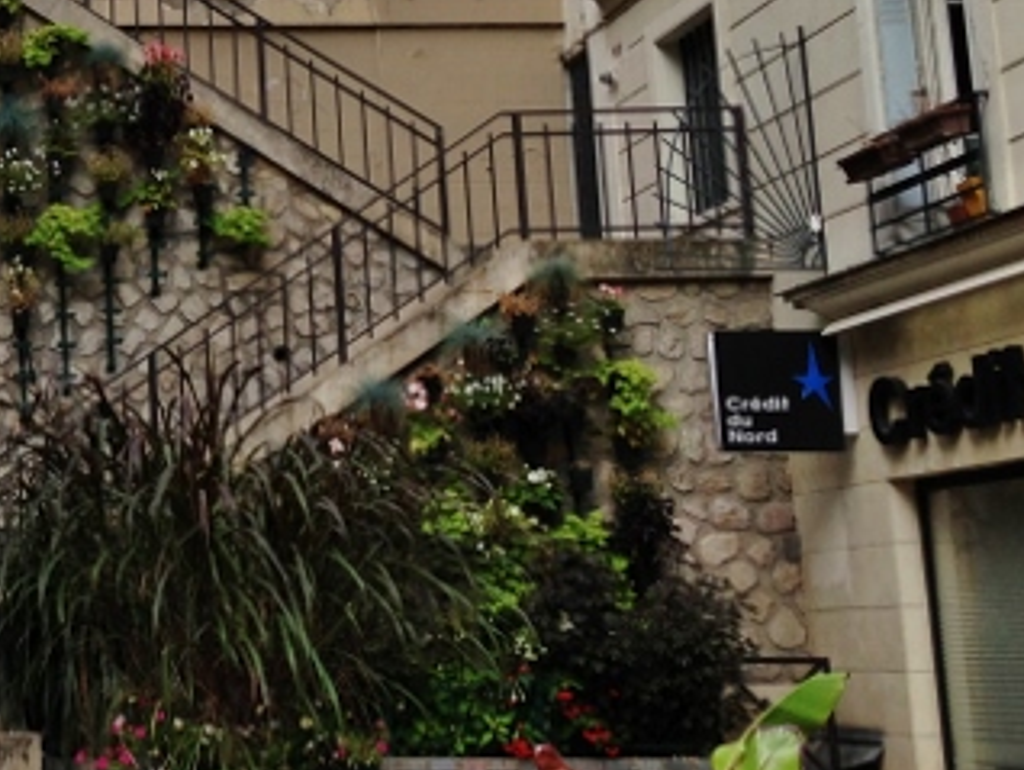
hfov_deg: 22.0
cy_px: 164
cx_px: -151
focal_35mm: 83
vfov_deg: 17.7
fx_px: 2457
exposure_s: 1/630
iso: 50
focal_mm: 4.13
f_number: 2.4
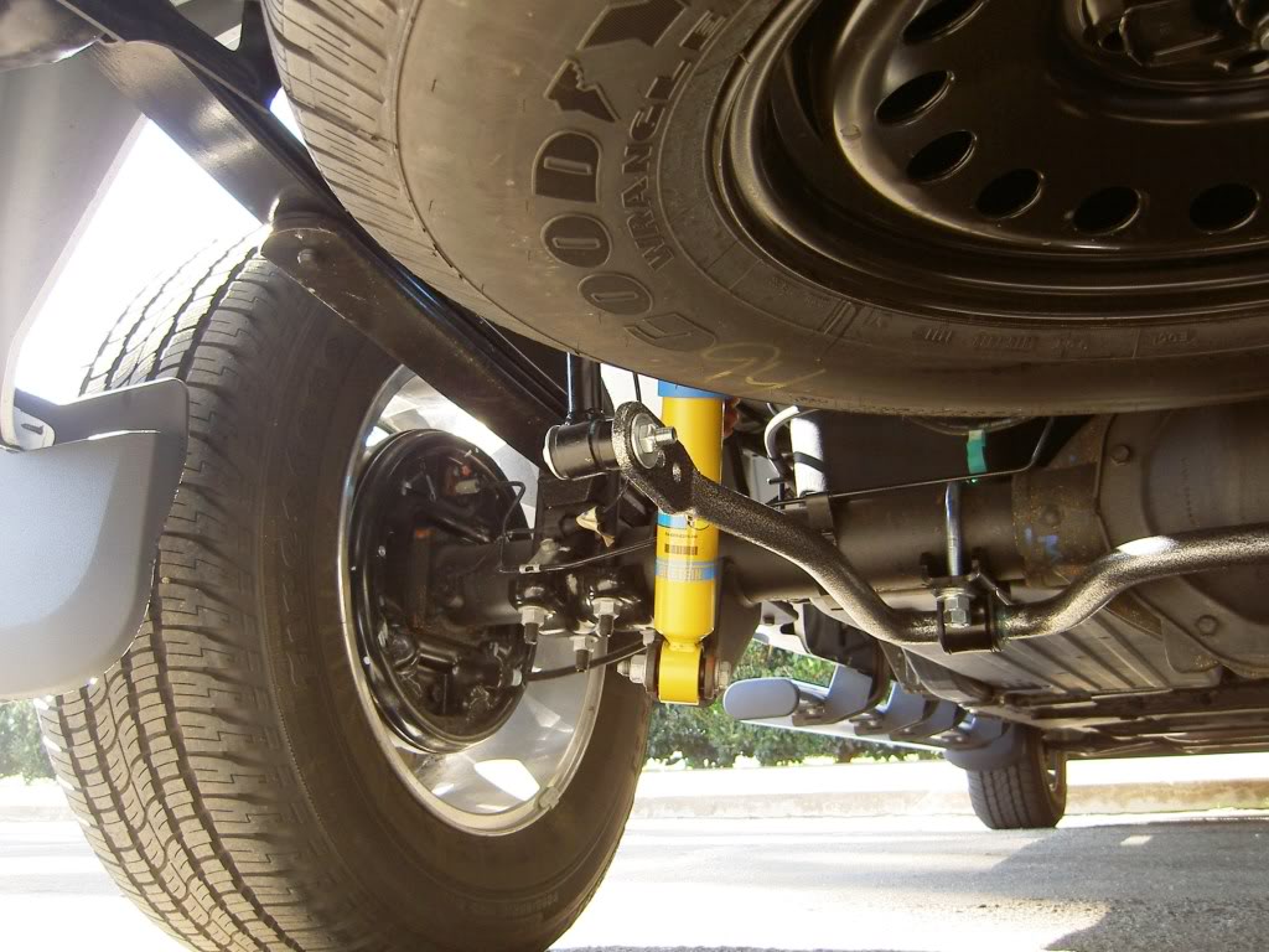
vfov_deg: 41.8
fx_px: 1246
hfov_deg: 54.0
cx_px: 634
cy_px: 476
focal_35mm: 34
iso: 100
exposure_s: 1/60
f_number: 2.8
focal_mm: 5.6
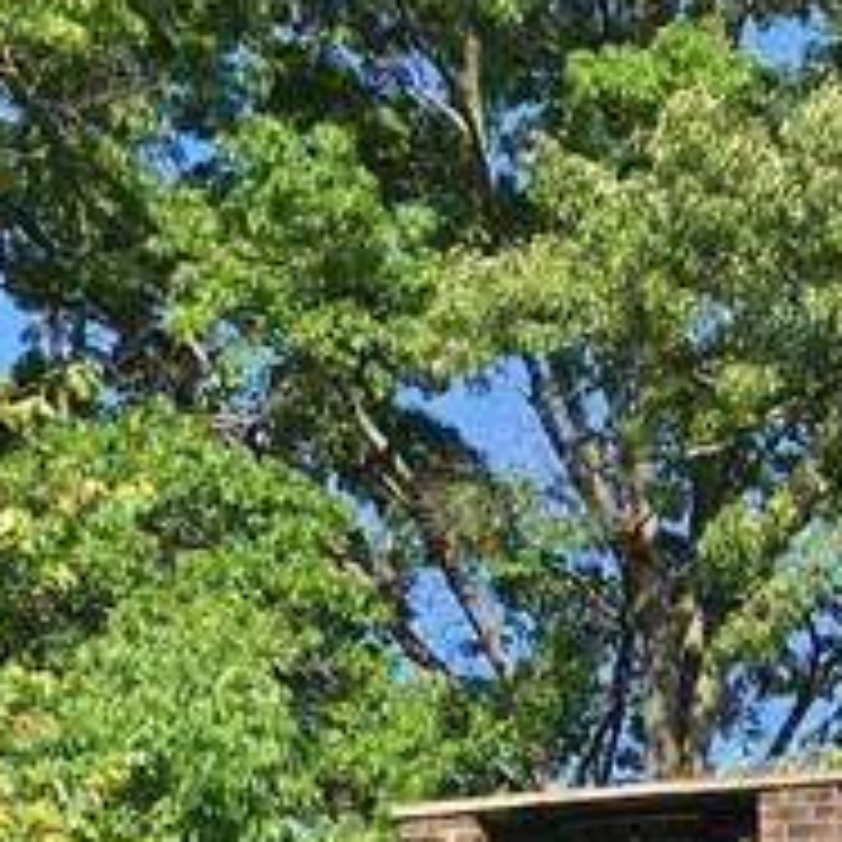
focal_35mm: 140
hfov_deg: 12.1
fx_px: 3853
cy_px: 1400
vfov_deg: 11.7
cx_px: 1094
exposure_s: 1/845
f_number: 2.2
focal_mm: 4.15
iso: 25
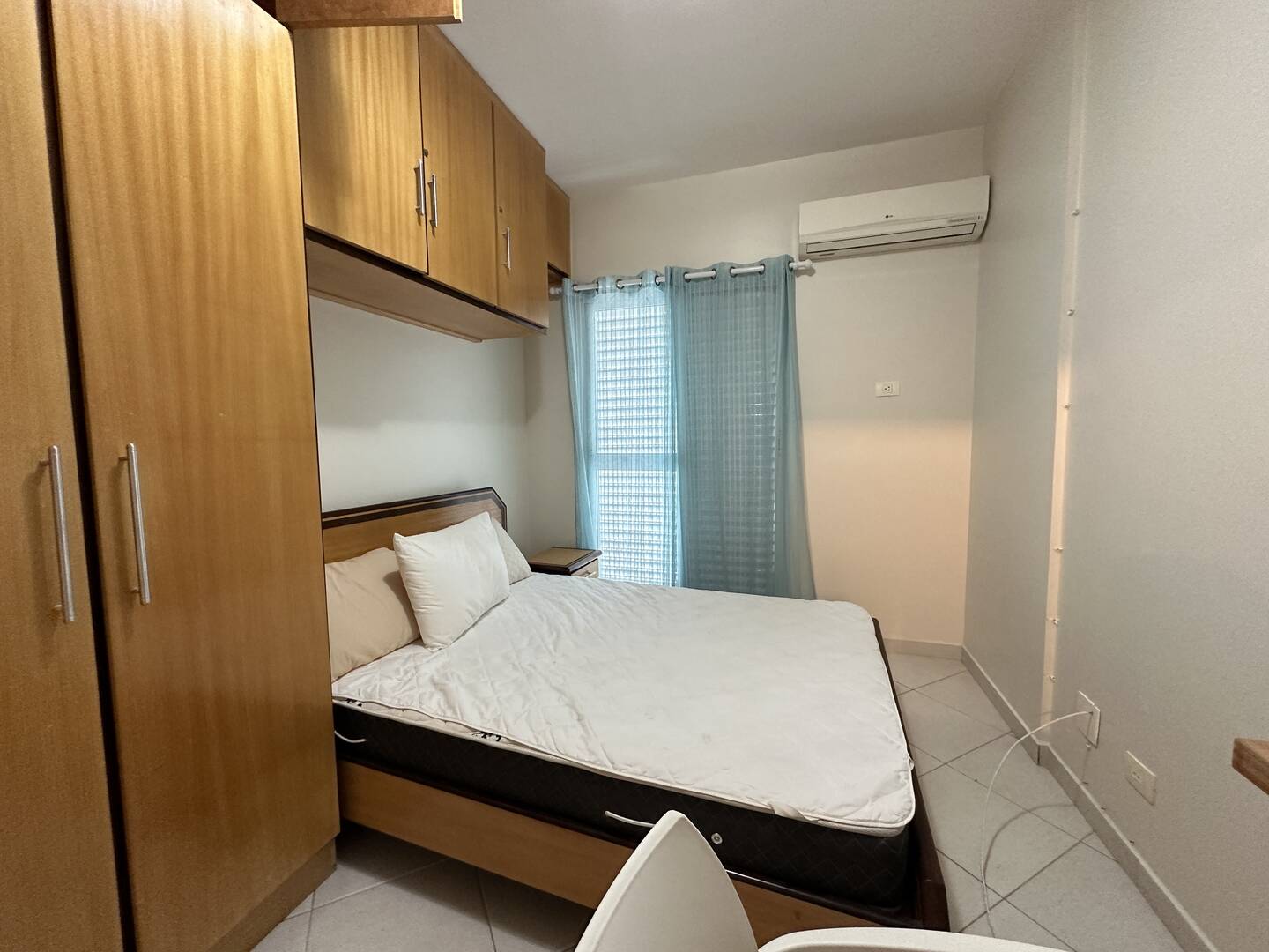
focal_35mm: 14
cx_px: 634
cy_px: 476
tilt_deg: -4.2
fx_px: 513
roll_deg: +1.6
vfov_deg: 85.7
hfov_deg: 102.1
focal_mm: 2.22
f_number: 2.2
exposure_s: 1/60
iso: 320
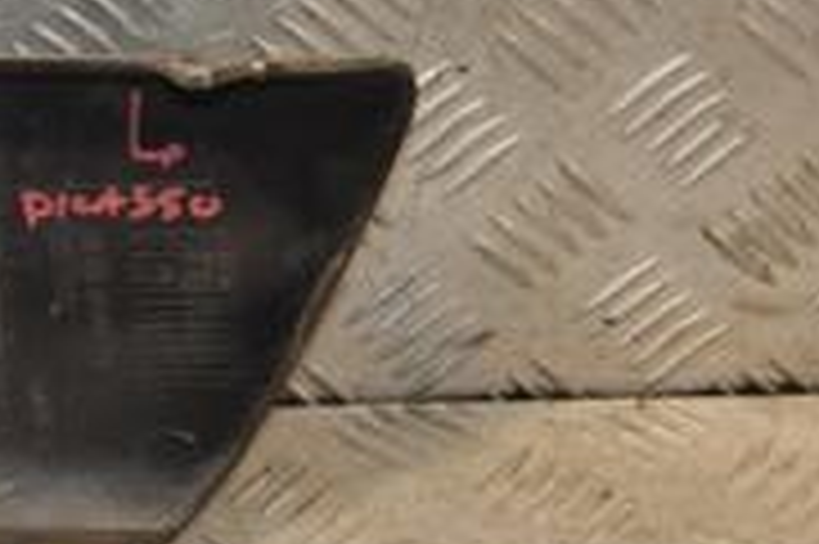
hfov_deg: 11.7
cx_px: -400
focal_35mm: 168
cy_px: 144
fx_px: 3818
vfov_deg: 8.1
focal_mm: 34
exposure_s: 1/160
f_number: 5
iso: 800
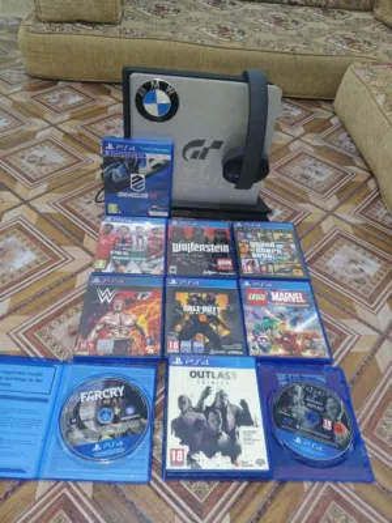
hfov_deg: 58.9
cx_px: 196
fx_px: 347
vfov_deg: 73.9
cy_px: 262
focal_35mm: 23
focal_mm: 4.09
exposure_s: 1/33.3
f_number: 1.6
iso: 860
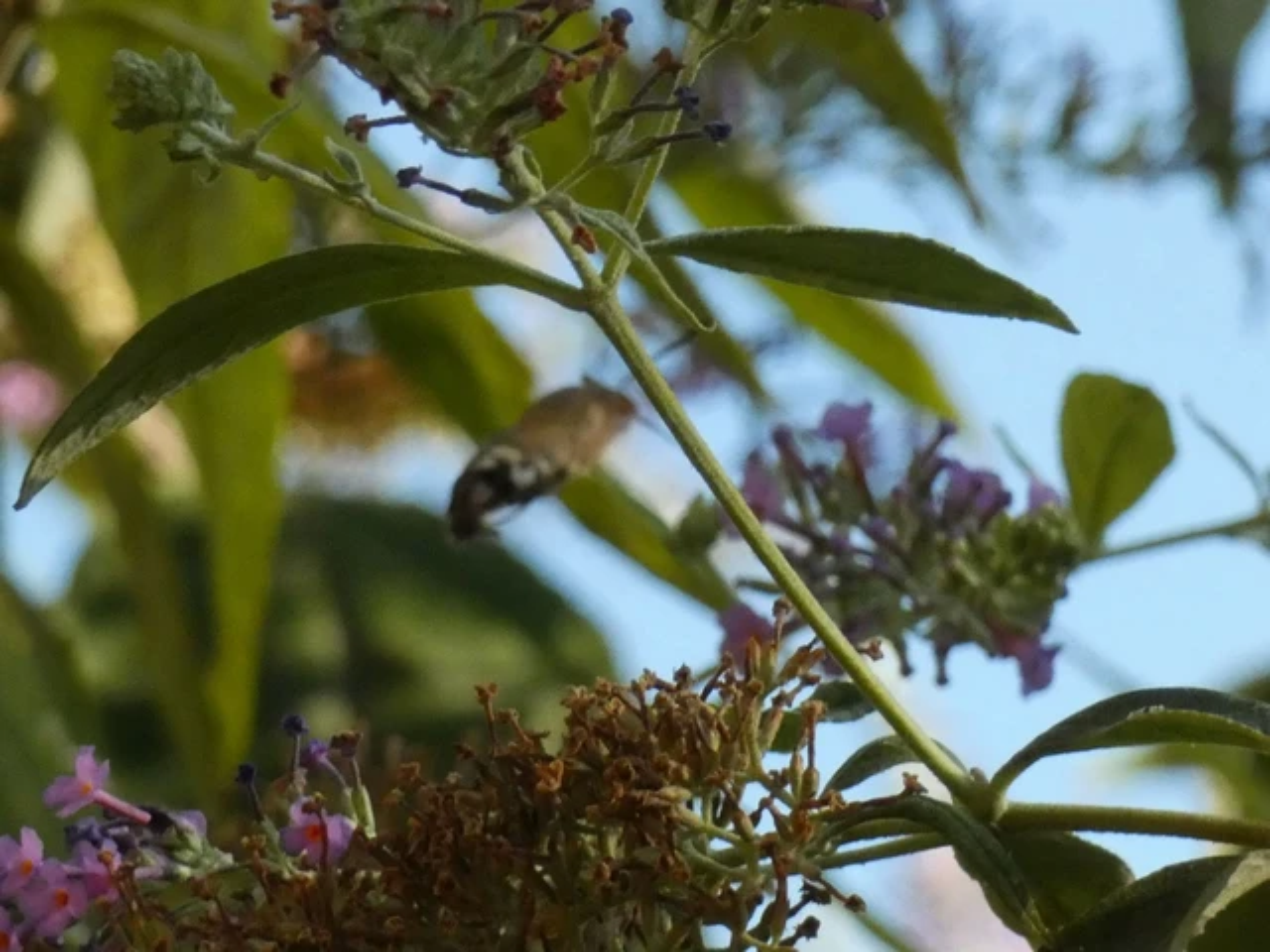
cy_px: 476
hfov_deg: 8.4
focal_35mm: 236
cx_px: 635
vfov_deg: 6.3
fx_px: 8658
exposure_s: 1/320
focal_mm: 42.3
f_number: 5.5
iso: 640
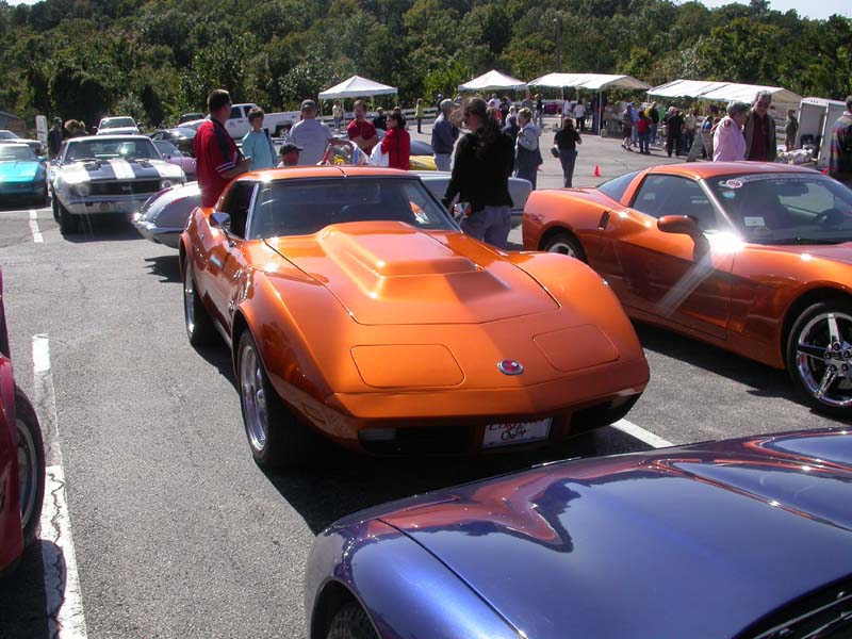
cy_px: 320
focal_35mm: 38
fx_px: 935
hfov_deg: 49.0
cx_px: 426
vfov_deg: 37.7
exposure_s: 1/305
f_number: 7.5
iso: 100
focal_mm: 7.85
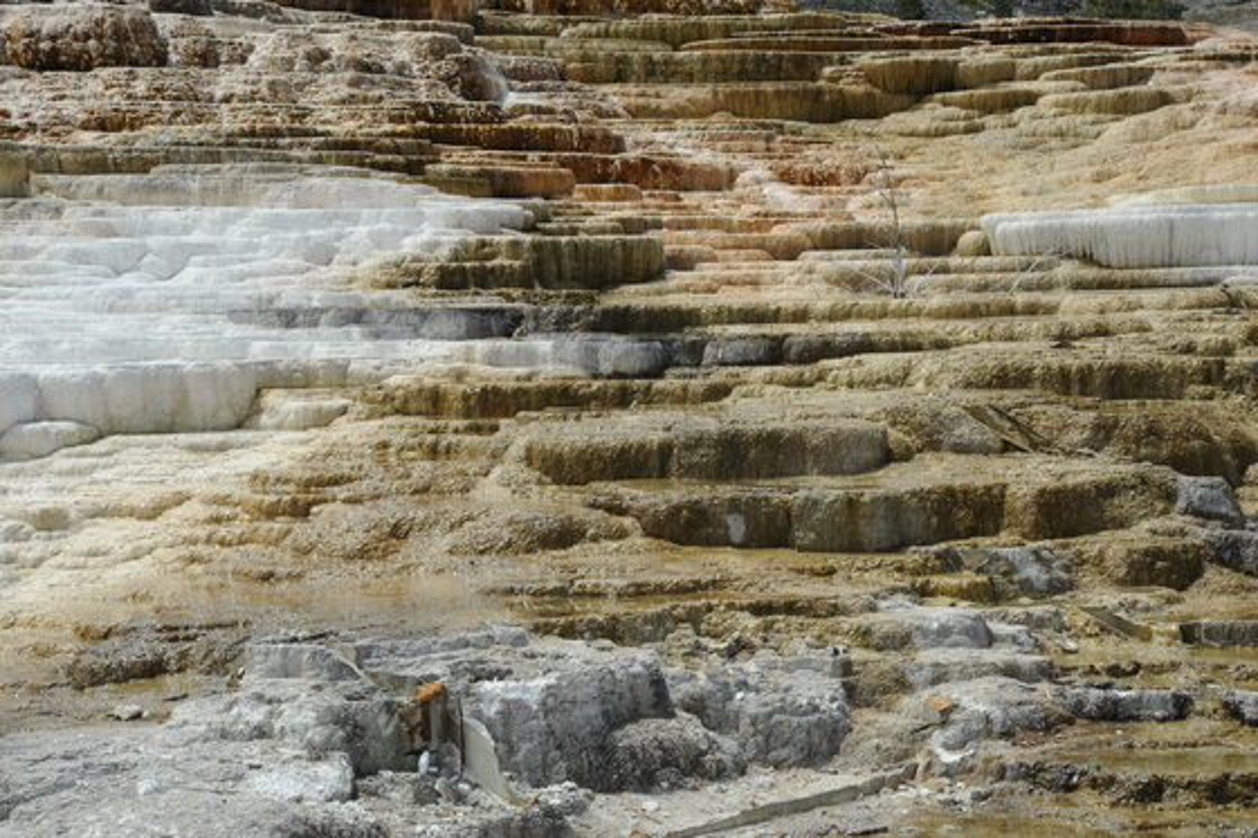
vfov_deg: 17.1
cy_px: 419
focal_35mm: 80
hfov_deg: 25.4
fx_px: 2795
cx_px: 629
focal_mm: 80
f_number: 16
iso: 1400
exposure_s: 1/1000
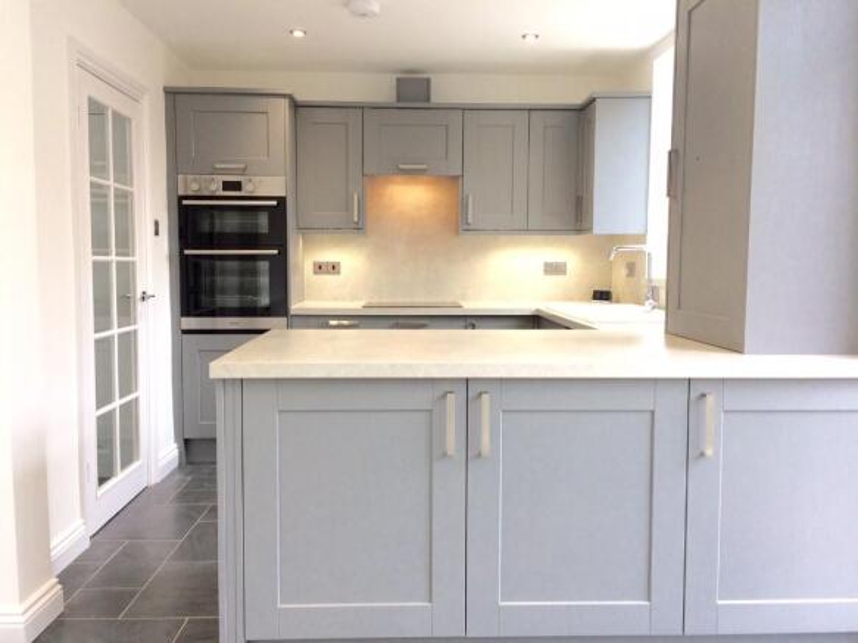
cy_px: 322
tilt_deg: -3.5
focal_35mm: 29
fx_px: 719
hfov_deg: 61.7
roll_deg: +0.5
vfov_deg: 48.2
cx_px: 429
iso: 50
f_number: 2.2
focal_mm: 4.15
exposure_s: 1/50
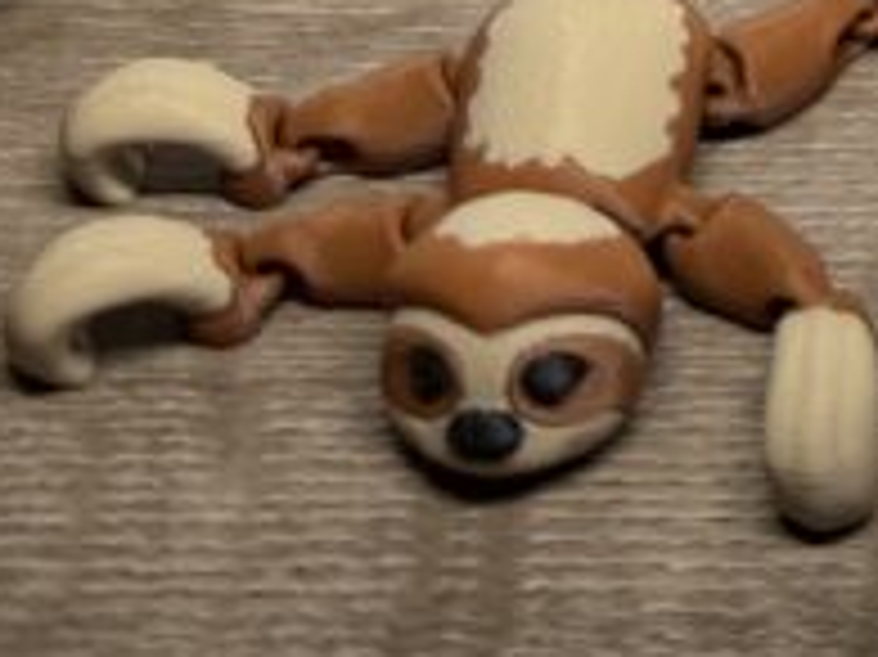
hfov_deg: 14.2
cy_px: -1044
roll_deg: -1.3
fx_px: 3194
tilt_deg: -27.3
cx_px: 1486
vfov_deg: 9.9
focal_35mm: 126
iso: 80
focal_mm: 6.76
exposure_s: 1/118
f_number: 1.78
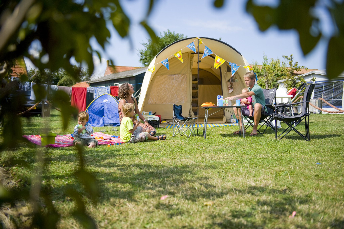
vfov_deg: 37.8
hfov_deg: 54.5
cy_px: 114
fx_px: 334
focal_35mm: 35
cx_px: 172
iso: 200
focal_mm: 35
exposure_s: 1/3200
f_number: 2.8
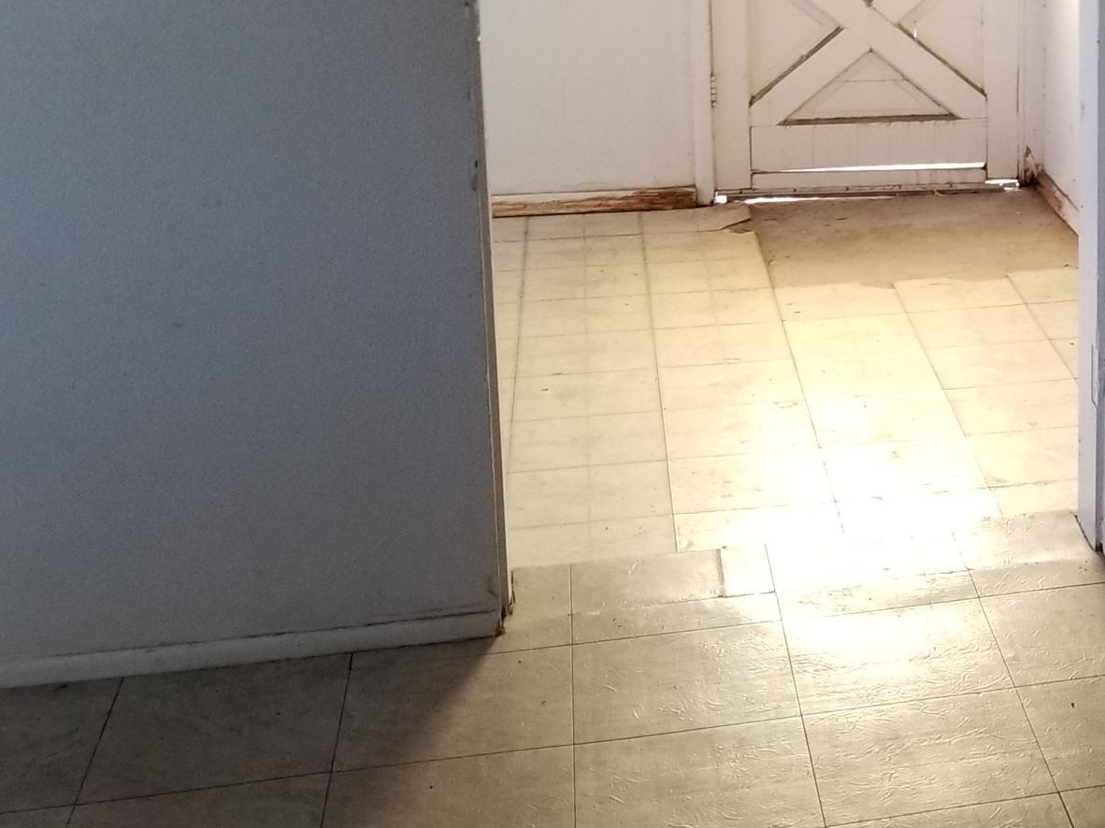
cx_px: 1394
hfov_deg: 25.7
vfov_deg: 21.8
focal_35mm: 66
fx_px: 2106
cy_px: 107
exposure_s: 1/33
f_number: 1.7
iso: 200
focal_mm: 4.25
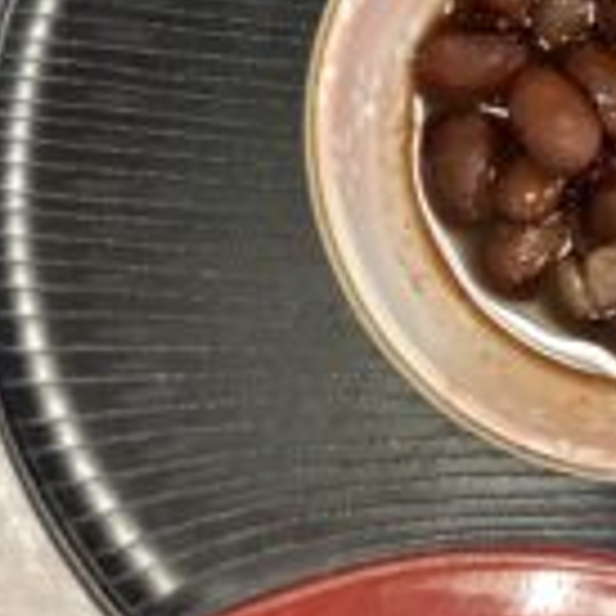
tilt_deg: -79.8
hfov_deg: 22.3
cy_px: 70
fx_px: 1510
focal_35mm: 75
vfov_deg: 22.5
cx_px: 596
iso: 400
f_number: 2.4
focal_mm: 3.3
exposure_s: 1/40
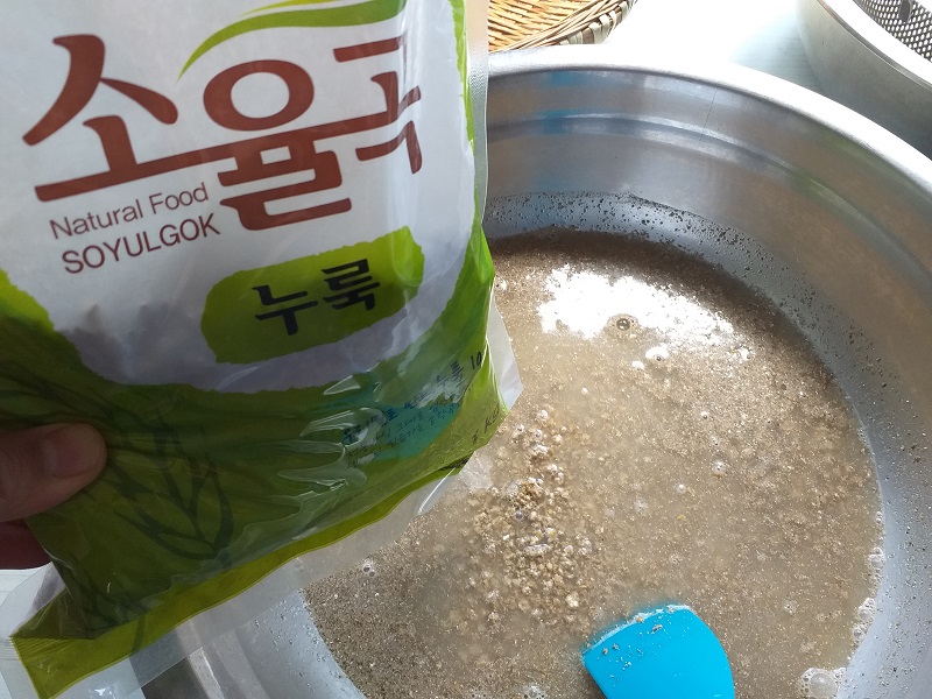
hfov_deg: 67.3
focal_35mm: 26
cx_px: 466
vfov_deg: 53.1
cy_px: 350
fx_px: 700
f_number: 1.9
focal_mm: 3.6
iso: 40
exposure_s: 1/154
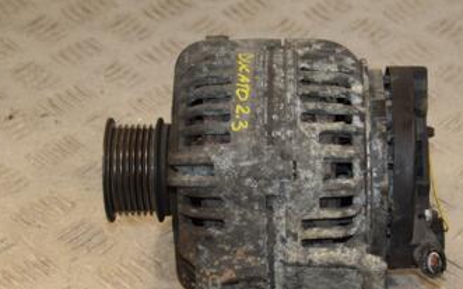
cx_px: 343
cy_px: 142
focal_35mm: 111
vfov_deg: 11.8
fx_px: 1401
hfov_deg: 18.7
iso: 800
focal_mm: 40
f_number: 5.6
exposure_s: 1/200
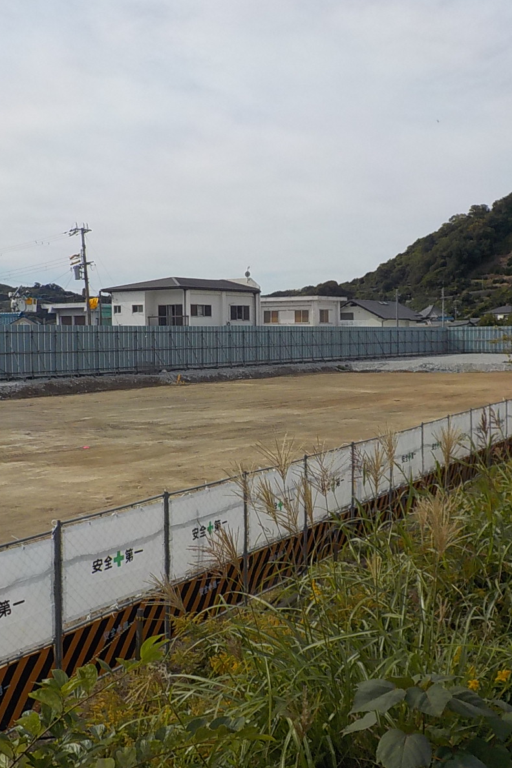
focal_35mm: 42
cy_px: 381
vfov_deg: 46.4
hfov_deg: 31.9
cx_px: 280
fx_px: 896
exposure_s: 1/640
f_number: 6.6
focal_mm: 4.1
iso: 125
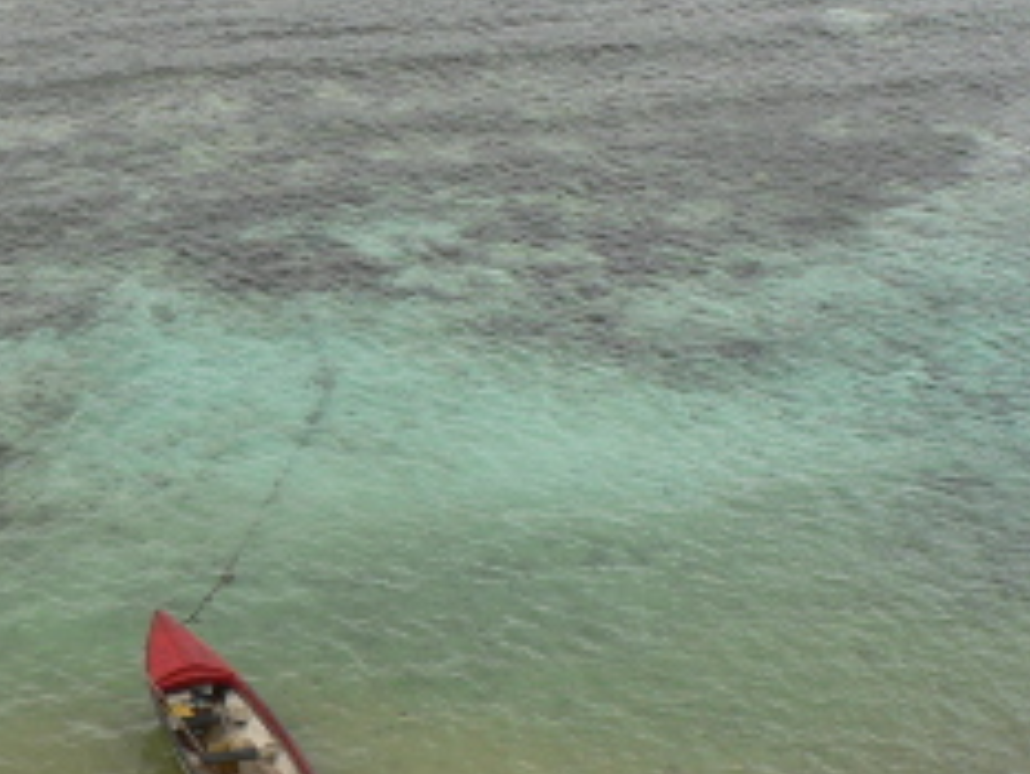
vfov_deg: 17.2
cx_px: 298
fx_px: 2530
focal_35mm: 85
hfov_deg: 22.9
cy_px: 135
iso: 64
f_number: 4
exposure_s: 1/100
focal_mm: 6
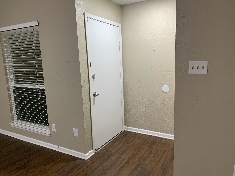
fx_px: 177
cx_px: 118
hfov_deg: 67.3
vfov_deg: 53.1
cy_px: 88
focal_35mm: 26
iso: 160
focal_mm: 4.25
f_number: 1.8
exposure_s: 1/60
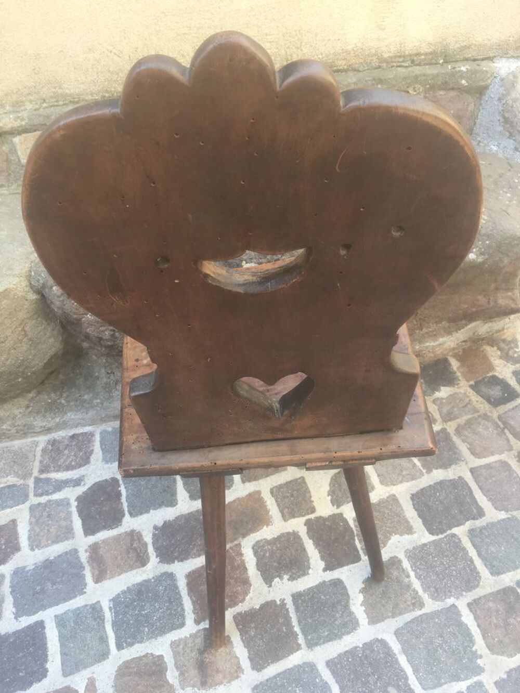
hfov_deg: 48.2
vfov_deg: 61.7
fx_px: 581
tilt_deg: -38.4
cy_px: 346
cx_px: 260
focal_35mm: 29
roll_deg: +0.8
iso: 25
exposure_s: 1/50
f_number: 2.2
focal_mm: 4.15
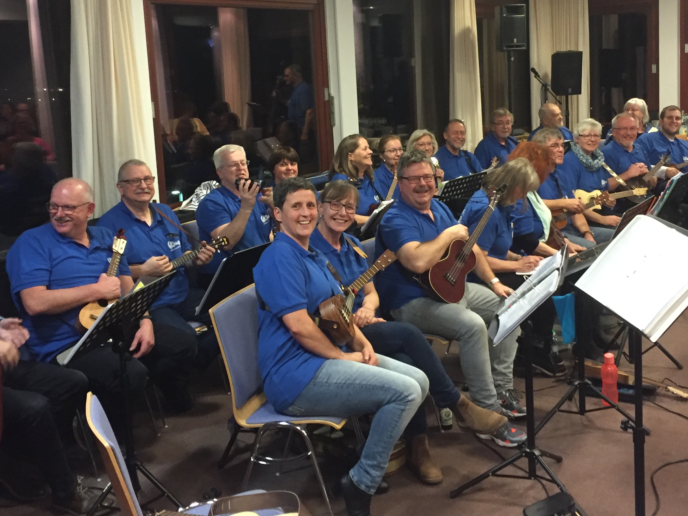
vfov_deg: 32.0
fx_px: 895
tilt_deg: -7.2
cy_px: 186
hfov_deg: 42.0
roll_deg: +3.4
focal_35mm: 45
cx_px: 382
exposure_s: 1/17
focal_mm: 4.15
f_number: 2.2
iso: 250
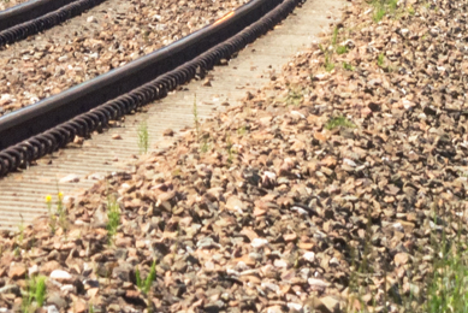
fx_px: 8820
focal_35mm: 678
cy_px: -300
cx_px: -137
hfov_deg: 3.0
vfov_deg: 2.0
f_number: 10
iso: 200
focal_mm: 110
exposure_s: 1/320
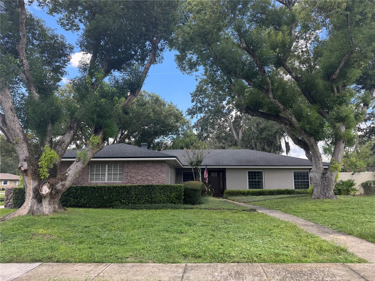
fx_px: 260
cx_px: 188
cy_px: 140
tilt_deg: +9.0
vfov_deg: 56.8
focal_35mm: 24
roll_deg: +0.2
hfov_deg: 71.6
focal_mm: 6.76
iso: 80
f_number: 1.78
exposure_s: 1/685
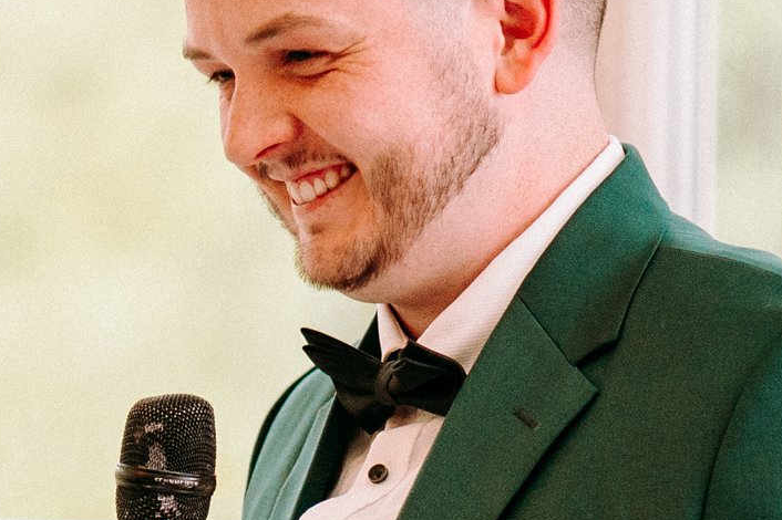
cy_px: 446
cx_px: -59
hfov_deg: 4.6
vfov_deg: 3.1
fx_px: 9770
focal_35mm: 450
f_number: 2
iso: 1000
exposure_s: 1/250
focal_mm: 85
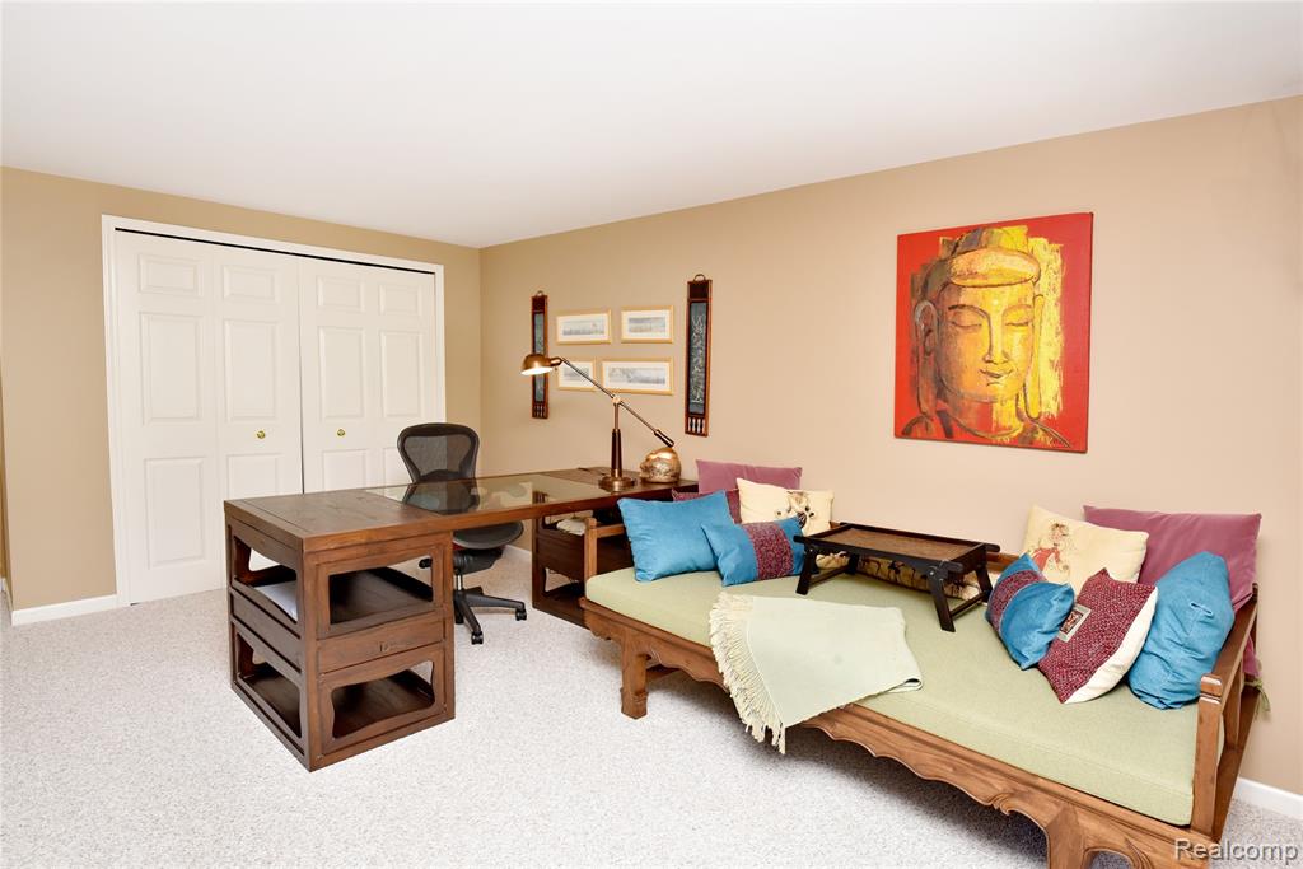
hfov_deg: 93.3
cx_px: 652
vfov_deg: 70.5
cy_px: 434
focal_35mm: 17
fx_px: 615
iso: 800
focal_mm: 17
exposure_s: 1/60
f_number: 11
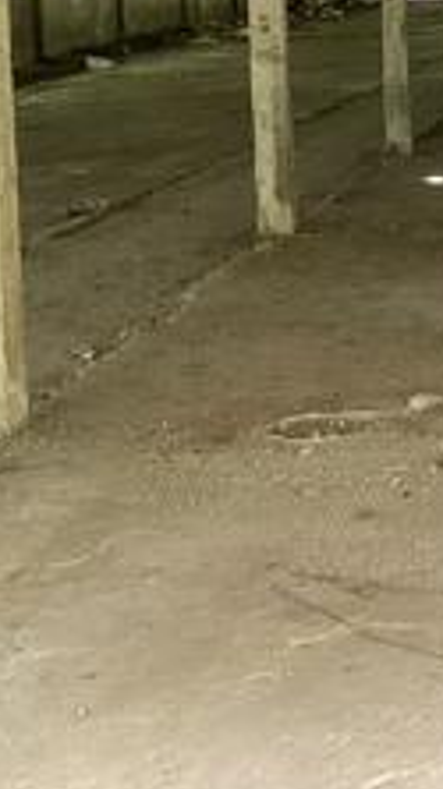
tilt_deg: -3.0
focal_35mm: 100
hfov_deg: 11.4
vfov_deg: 20.7
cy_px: -5
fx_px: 2094
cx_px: 755
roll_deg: +2.7
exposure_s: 1/60
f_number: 2.4
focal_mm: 3.3
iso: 250
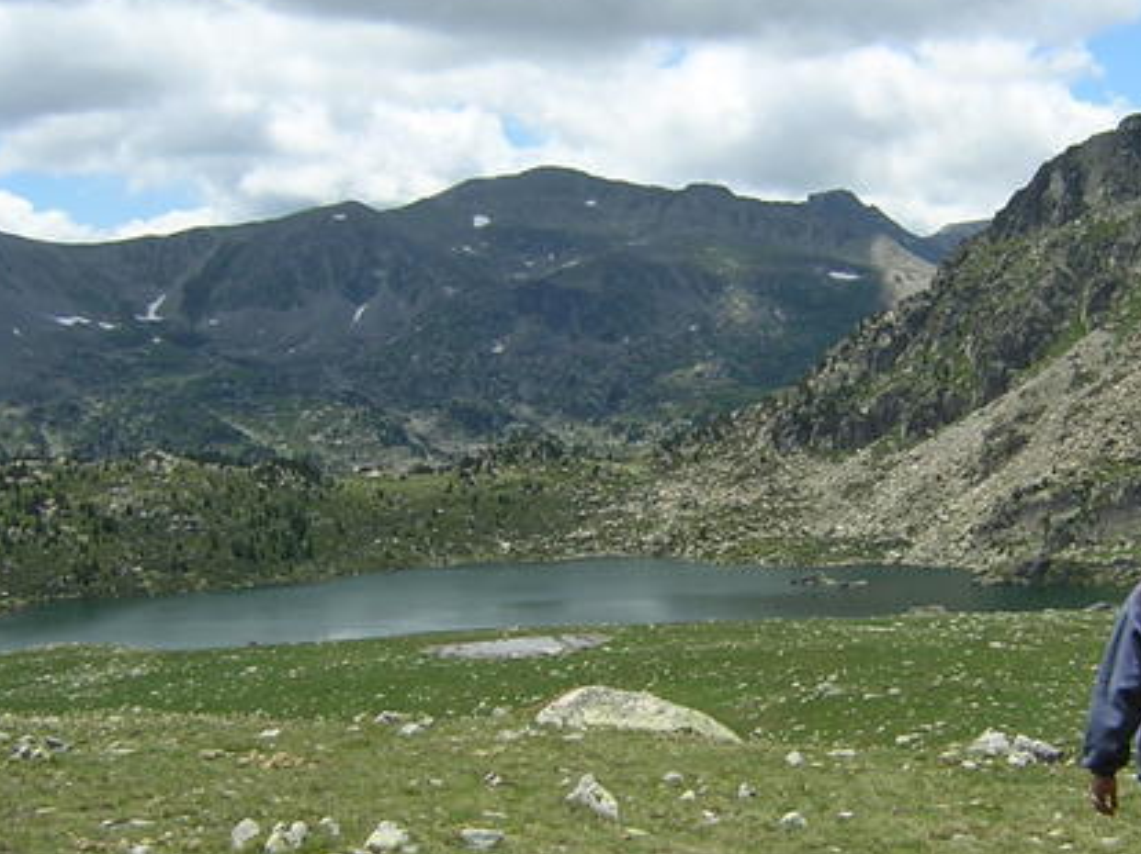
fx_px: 1911
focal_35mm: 58
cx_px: 798
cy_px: 449
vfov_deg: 25.2
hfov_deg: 32.8
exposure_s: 1/391
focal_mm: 4.7
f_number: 5.2
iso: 100
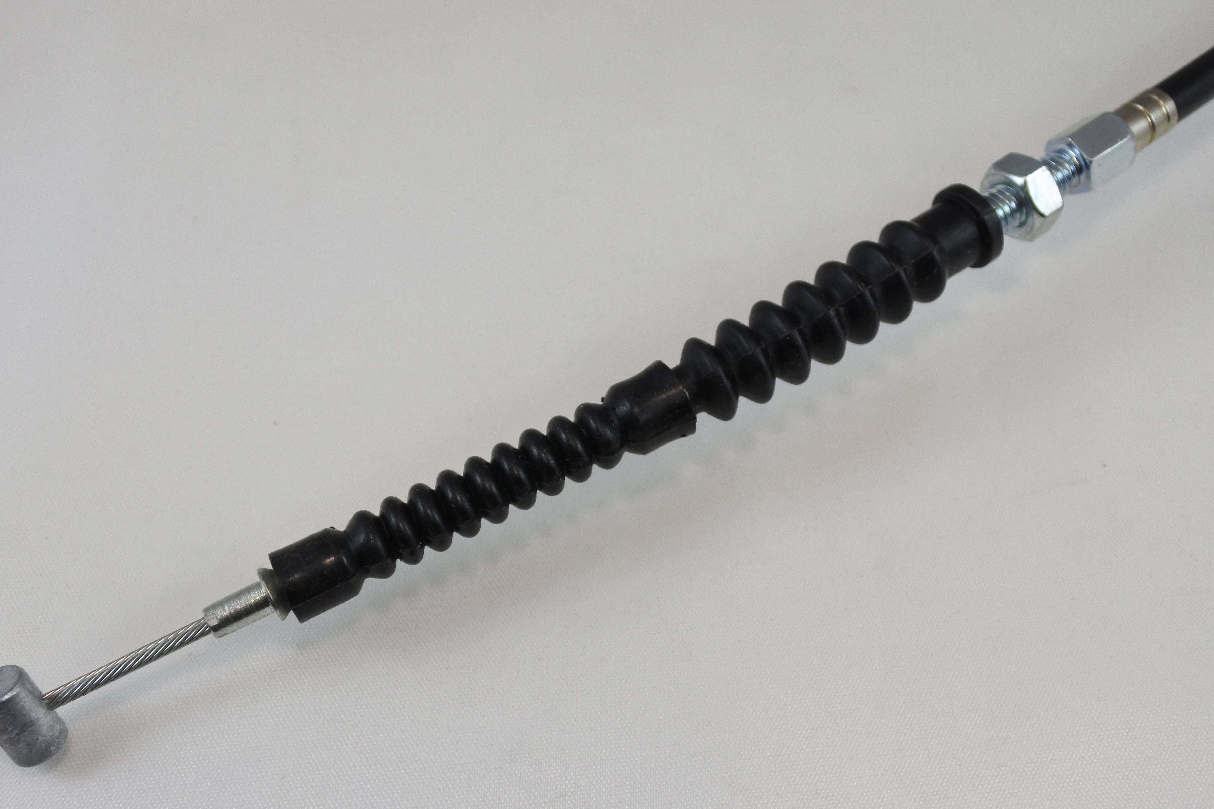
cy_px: 466
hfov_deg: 44.5
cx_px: 571
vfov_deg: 30.5
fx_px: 1484
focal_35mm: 44
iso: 360
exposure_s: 1/250
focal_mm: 13.4
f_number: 4
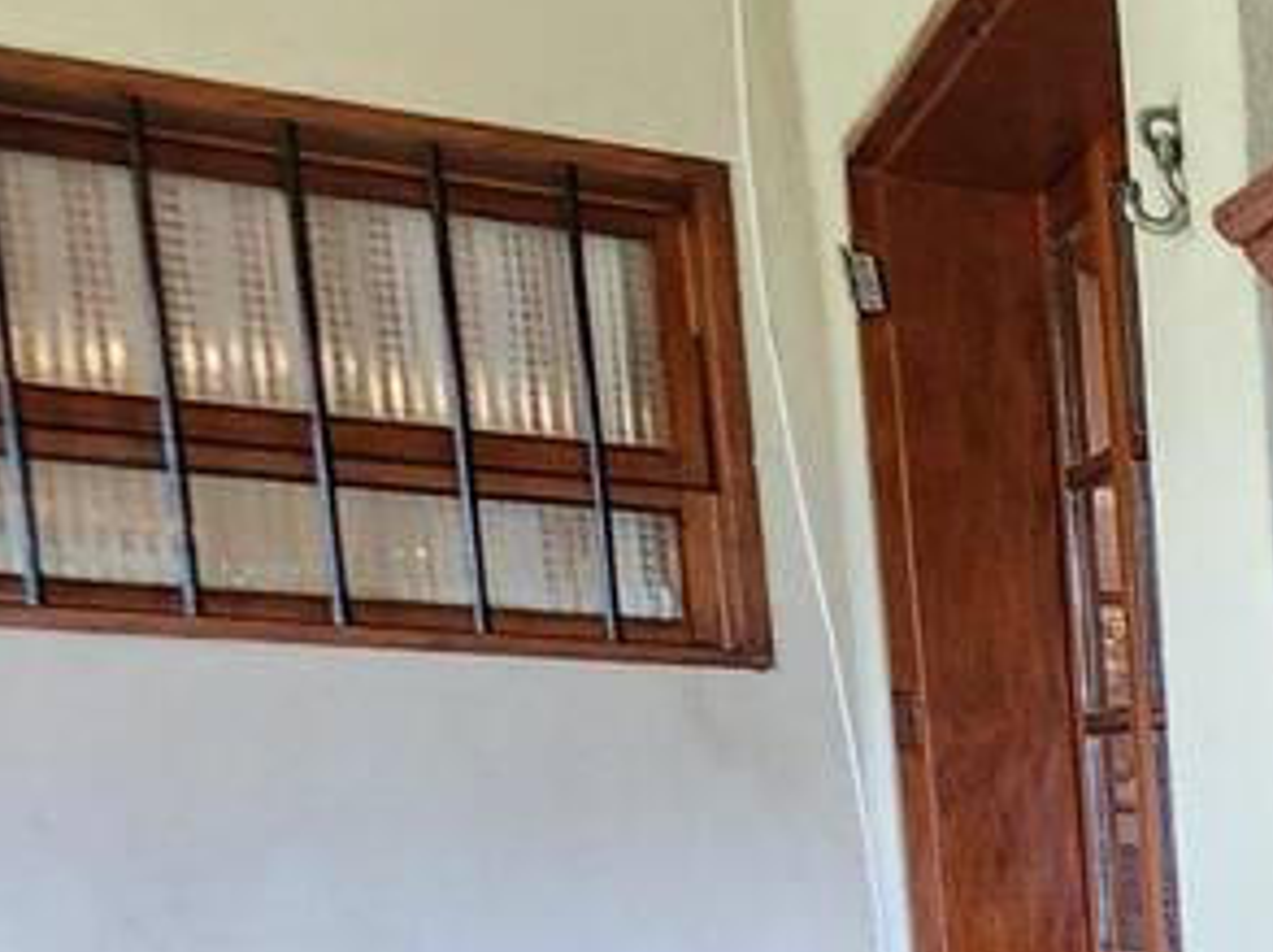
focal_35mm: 64
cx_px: 3115
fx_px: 2351
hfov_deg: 14.9
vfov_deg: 21.0
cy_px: 1213
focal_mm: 2.2
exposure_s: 1/60
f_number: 2.2
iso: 200
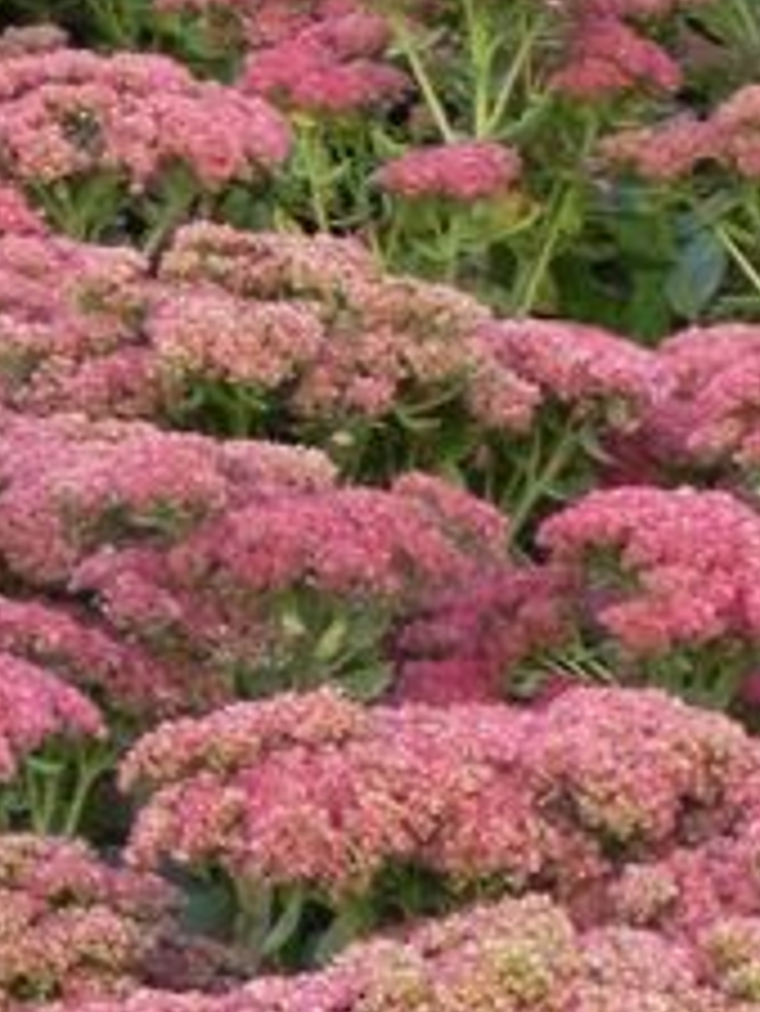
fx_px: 8832
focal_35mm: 302
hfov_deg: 4.9
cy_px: 1381
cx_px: 531
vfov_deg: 6.5
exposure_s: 1/20
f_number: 4.5
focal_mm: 15.1
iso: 160
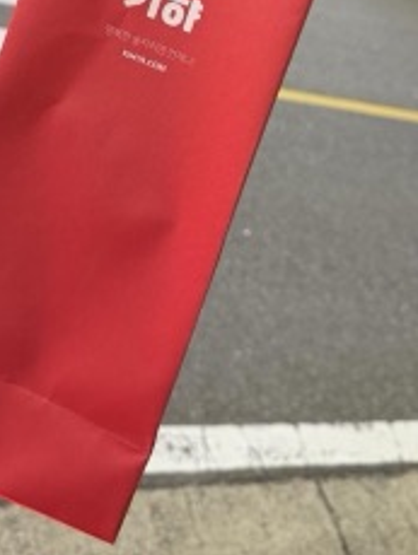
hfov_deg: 29.2
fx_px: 804
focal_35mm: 50
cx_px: 201
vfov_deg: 35.1
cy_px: 19
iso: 250
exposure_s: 1/60
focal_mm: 6.76
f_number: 1.78
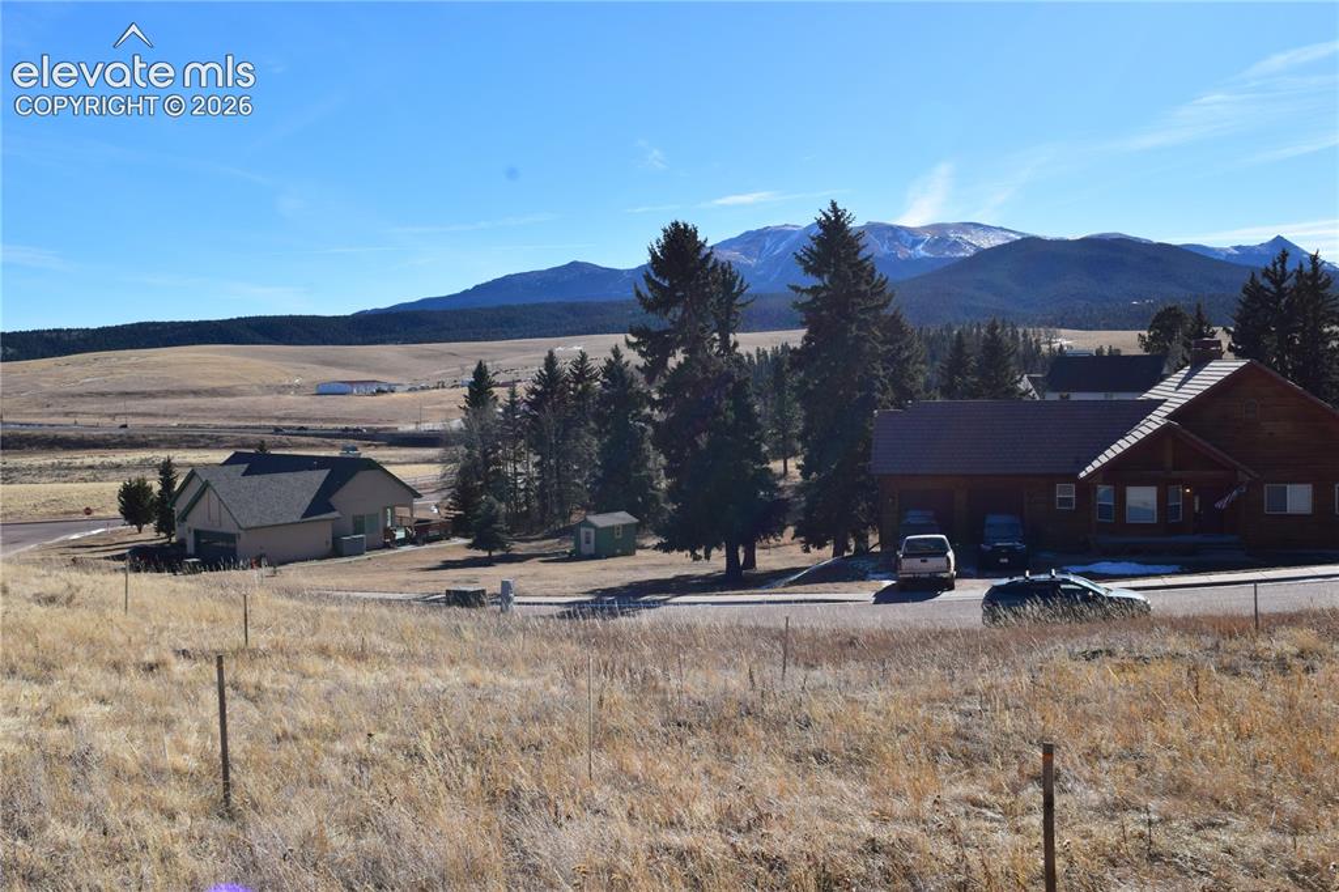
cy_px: 446
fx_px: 1394
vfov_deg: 35.5
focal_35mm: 38
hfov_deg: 51.3
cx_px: 670
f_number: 11
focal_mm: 25
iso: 400
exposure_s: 1/500
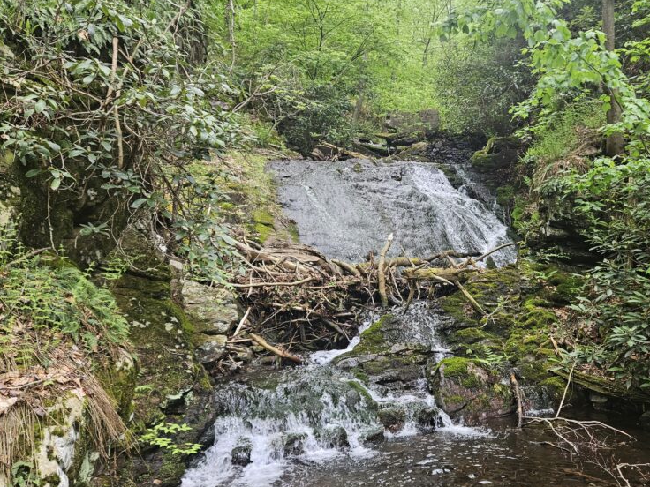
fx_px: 601
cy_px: 229
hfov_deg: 56.2
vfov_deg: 44.1
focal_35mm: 32
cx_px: 402
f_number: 1.8
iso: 50
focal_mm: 5.4
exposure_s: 1/120
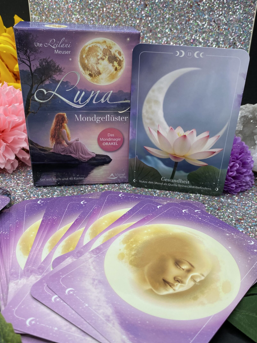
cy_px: 184
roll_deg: -1.5
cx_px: 130
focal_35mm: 31
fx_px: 307
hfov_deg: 45.4
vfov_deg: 58.3
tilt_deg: -31.7
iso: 32
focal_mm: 4.25
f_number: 1.8
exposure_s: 1/752
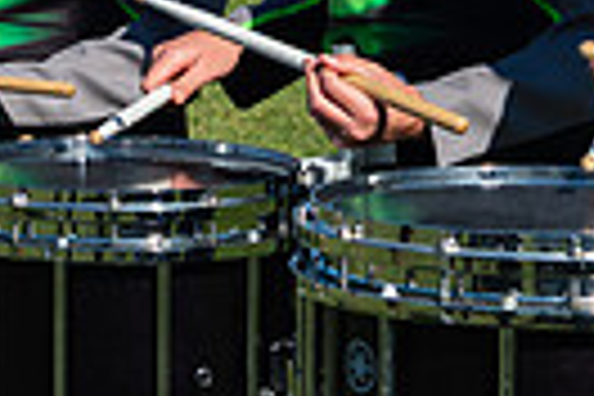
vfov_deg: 5.1
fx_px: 4405
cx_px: 170
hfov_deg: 7.7
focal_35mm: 267
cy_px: -23
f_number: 10
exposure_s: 1/640
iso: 320
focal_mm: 52
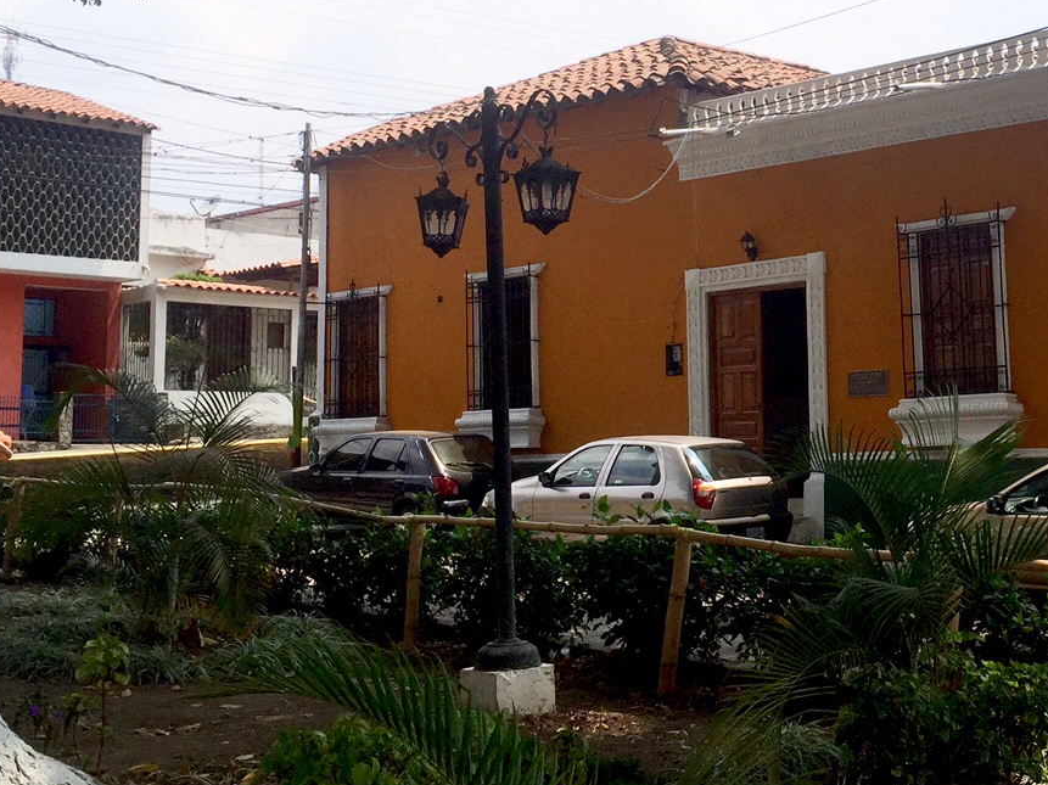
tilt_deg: +6.4
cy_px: 263
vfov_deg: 26.4
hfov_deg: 34.2
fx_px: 1664
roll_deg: -0.7
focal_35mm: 55
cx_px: 784
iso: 32
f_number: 2.2
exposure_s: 1/2326
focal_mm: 4.15
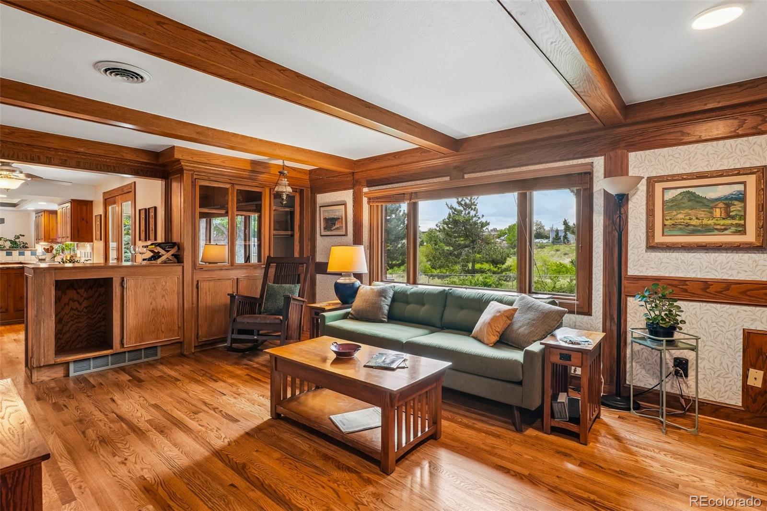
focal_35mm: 16
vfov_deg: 72.0
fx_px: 351
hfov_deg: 95.0
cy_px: 256
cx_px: 384
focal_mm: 11
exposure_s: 1/20
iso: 500
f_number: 8
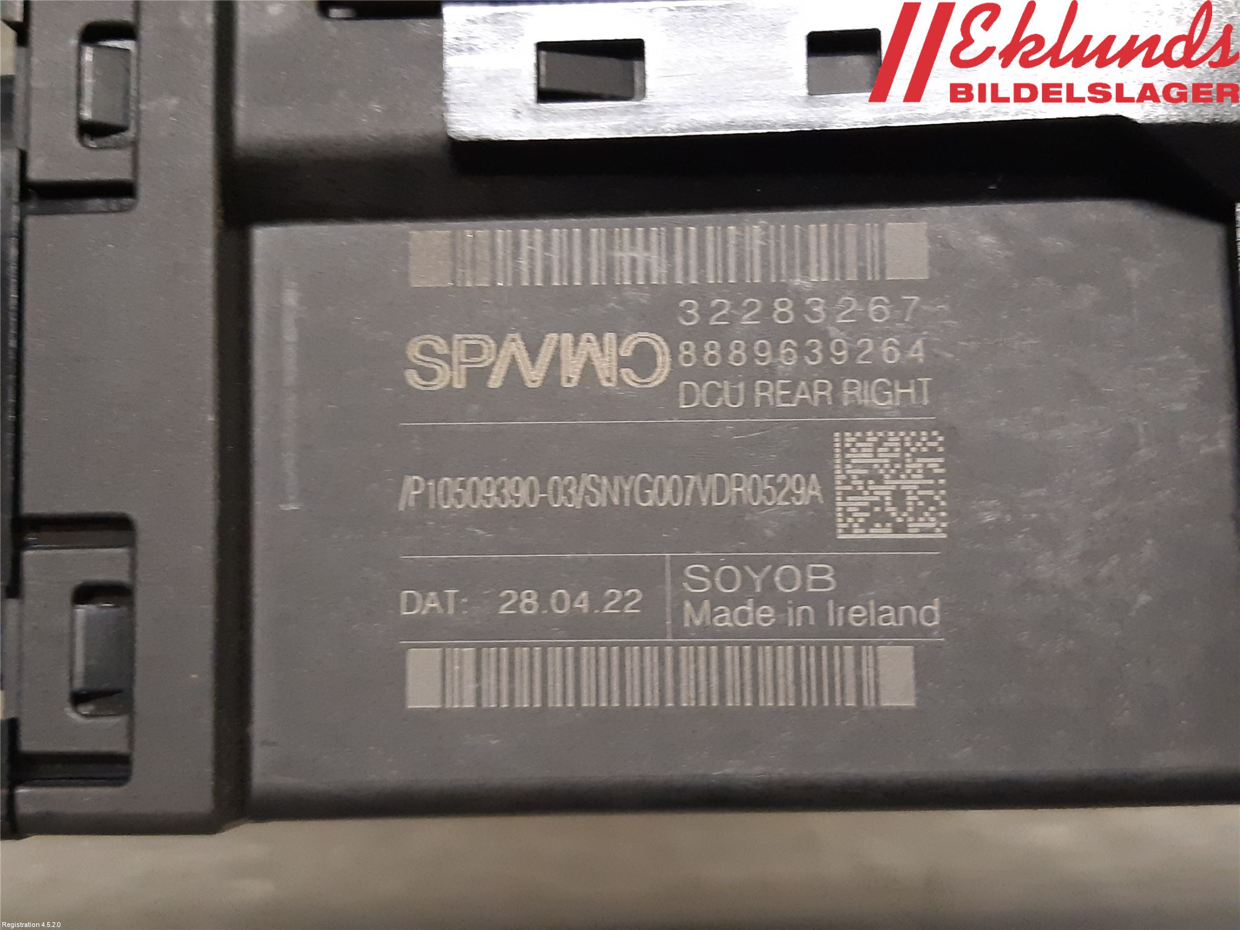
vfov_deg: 53.1
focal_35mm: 26
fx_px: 931
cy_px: 465
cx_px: 620
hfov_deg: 67.3
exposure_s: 1/50
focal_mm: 3.93
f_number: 1.7
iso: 320
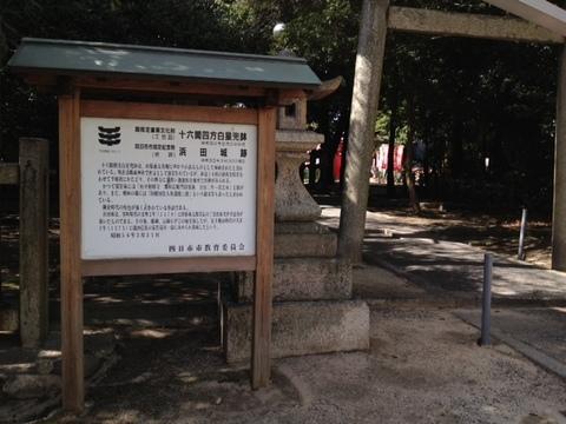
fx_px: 572
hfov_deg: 52.6
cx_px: 283
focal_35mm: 35
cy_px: 212
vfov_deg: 40.7
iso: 64
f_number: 2.4
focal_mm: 4.28
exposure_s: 1/587
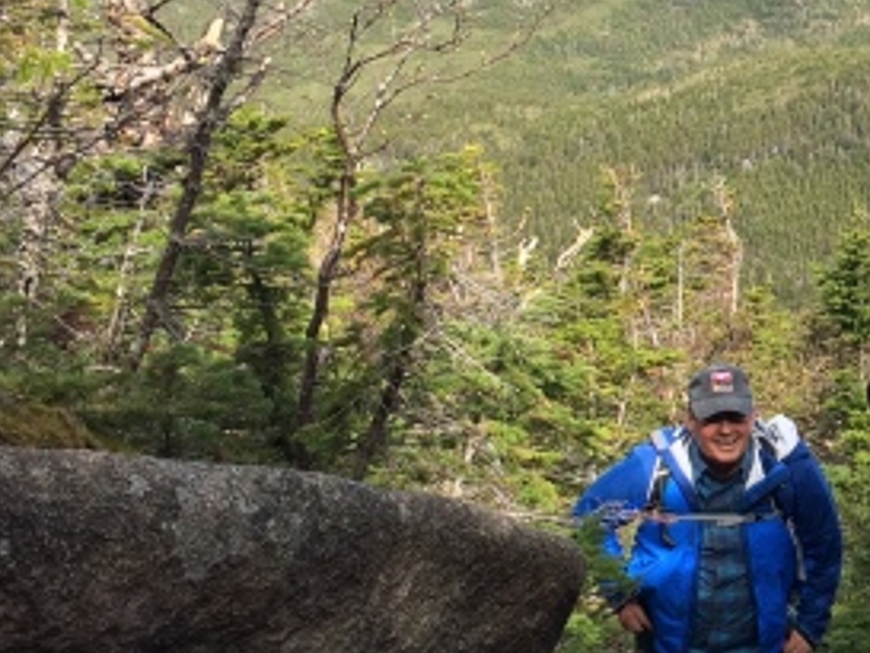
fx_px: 2137
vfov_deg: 17.4
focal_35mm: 85
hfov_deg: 21.8
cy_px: 306
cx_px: 956
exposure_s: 1/820
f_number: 2.2
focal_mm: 4.15
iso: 32
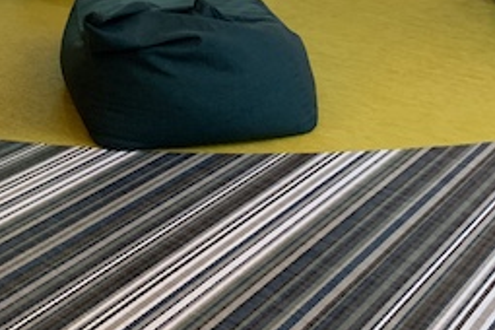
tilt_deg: -0.8
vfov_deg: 17.2
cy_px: -219
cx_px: 171
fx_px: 935
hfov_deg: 29.5
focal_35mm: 68
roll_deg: +0.3
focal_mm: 4.25
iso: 320
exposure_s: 1/33
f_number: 1.8
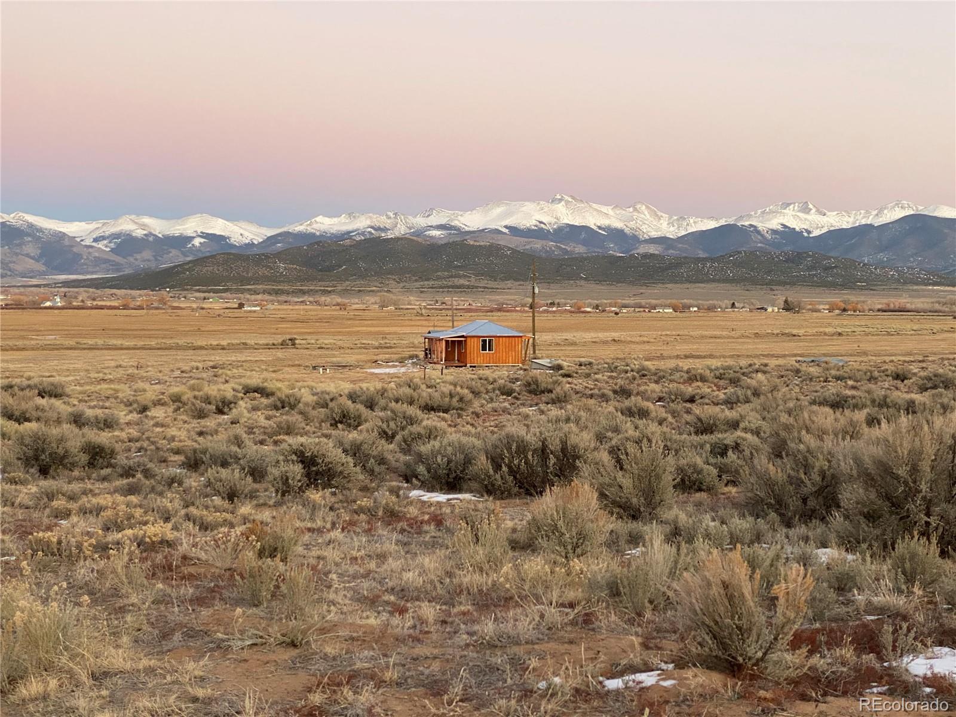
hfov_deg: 36.8
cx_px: 478
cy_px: 358
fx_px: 1436
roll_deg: +0.0
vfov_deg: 28.0
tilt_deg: -2.3
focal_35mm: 52
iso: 160
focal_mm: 6
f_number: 2
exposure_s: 1/60
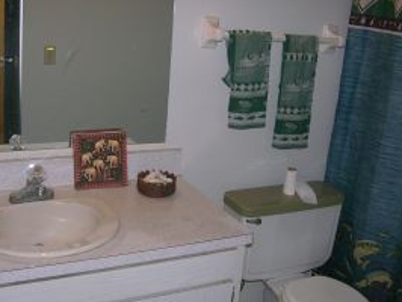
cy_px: 140
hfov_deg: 41.2
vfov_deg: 31.6
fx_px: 535
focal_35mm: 46
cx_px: 187
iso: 200
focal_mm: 8.9
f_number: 2.8
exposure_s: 1/60.1
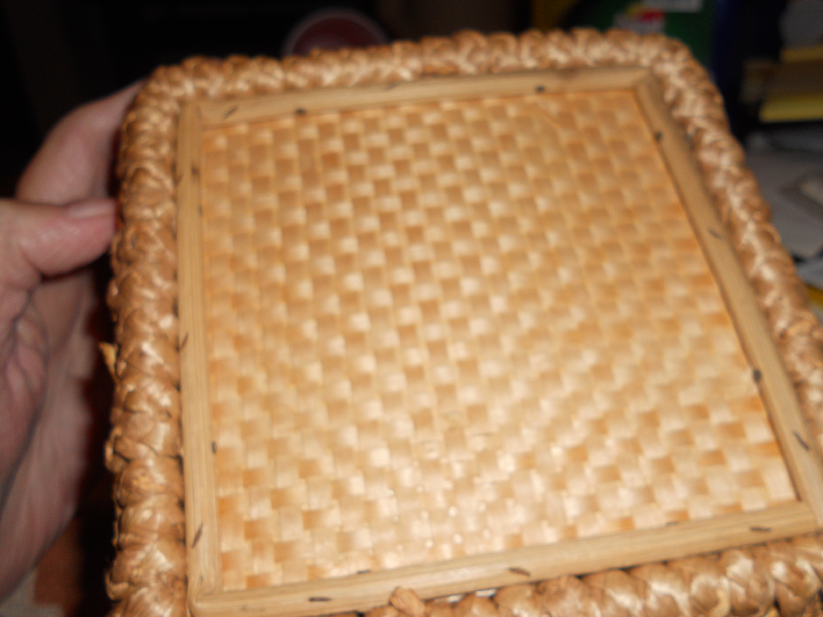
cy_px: 308
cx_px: 412
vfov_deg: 44.2
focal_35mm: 32
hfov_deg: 56.8
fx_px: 761
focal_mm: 5.8
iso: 80
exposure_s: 1/25
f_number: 8.8
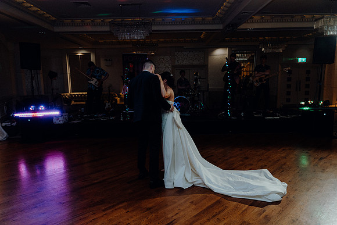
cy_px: 112
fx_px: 225
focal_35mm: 24
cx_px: 168
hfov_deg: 73.7
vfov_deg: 53.2
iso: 2500
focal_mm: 24
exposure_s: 1/160
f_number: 3.5
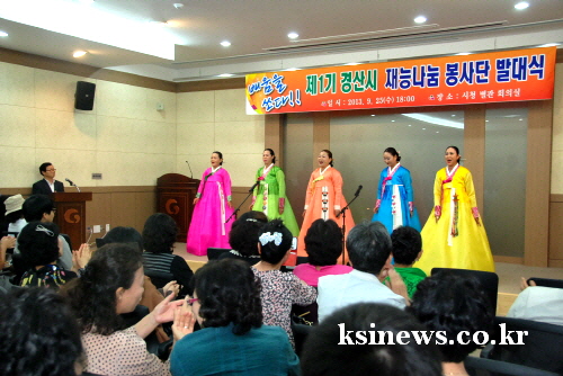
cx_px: 282
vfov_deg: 34.3
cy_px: 188
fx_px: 610
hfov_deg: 49.5
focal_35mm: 39
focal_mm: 26
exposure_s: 1/60
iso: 800
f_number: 5
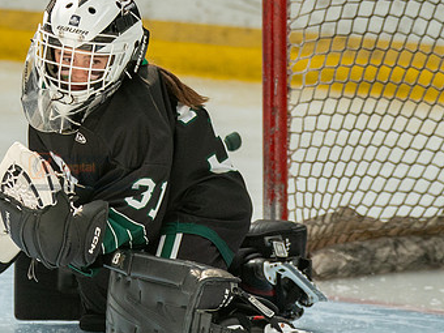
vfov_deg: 2.5
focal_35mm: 596
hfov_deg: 3.3
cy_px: 23
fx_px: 7645
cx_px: -4
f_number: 3.5
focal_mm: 197
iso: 1600
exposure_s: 1/2000
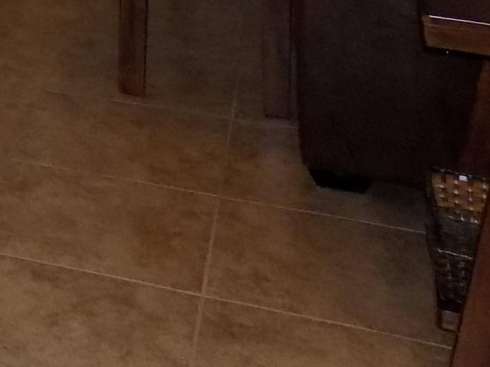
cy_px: -431
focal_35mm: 103
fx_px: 1457
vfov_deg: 12.2
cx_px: -363
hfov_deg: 16.3
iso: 200
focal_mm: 4
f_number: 3.1
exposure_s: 1/30
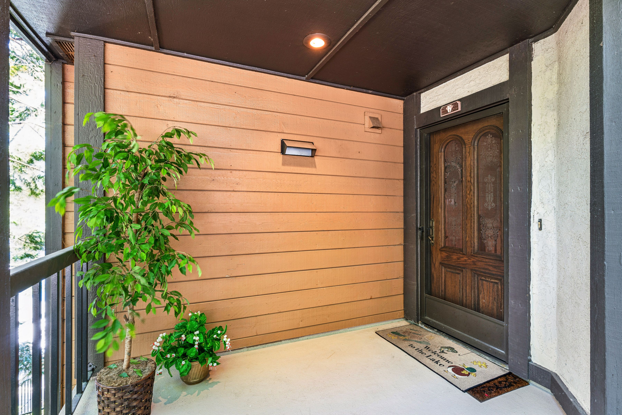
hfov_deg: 94.6
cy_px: 208
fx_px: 287
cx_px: 311
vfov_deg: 71.7
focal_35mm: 17
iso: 100
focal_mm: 16.6
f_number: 13
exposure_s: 1
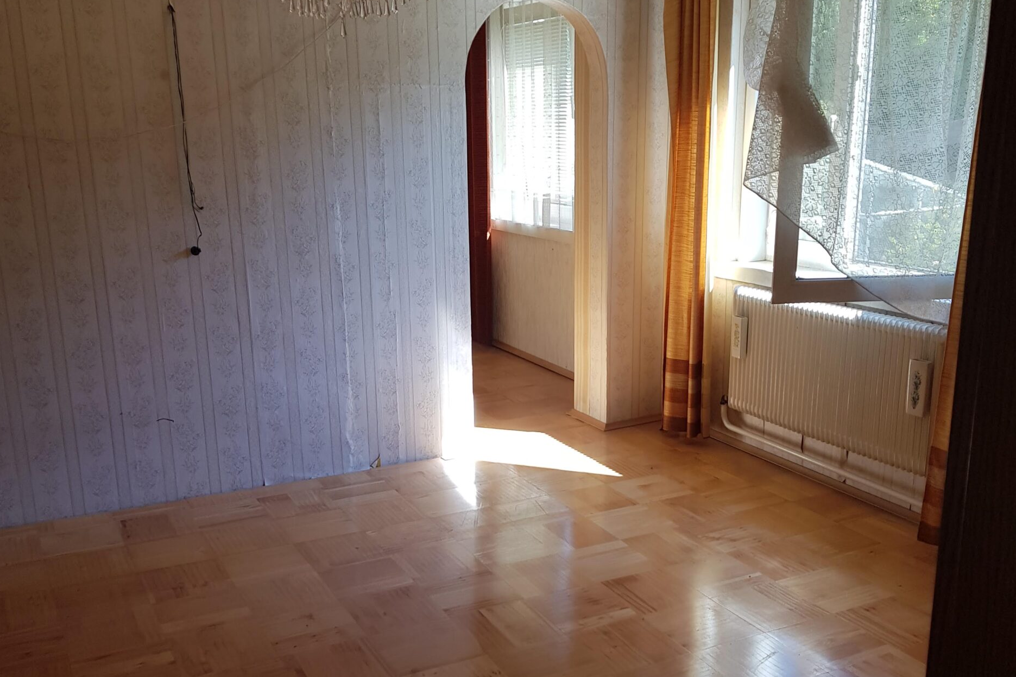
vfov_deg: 35.8
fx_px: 1044
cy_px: 410
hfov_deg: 51.9
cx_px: 509
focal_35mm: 37
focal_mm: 4.2
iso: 40
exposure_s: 1/170
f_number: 1.7
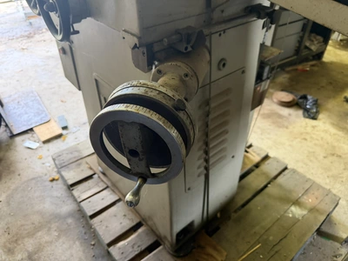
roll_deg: -0.8
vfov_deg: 56.8
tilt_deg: -38.8
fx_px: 241
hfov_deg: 71.6
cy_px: 130
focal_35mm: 24
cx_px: 174
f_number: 1.78
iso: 250
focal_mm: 6.76
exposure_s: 1/60
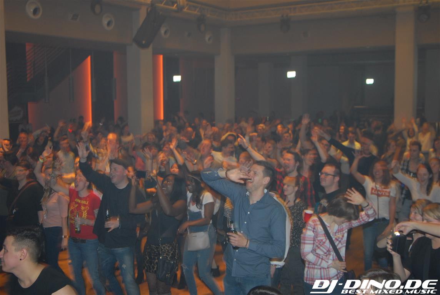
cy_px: 148
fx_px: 514
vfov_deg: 32.0
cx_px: 220
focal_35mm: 42
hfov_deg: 46.3
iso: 400
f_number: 5.6
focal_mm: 28
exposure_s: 1/6
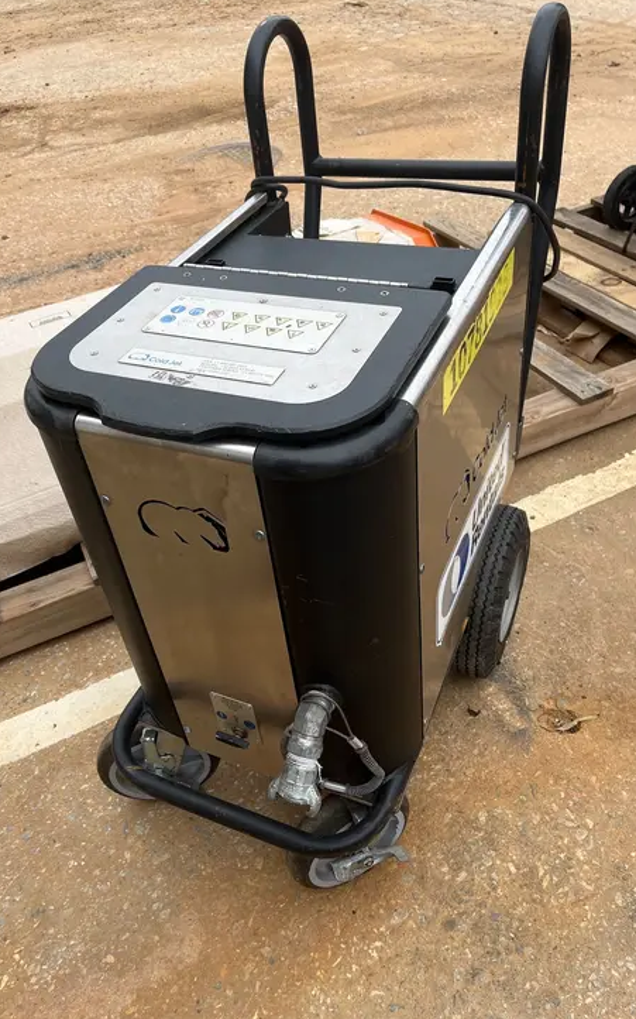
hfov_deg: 44.5
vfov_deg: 66.5
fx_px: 777
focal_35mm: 28
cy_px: 505
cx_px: 305
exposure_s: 1/845
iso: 50
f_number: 1.6
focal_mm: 5.1
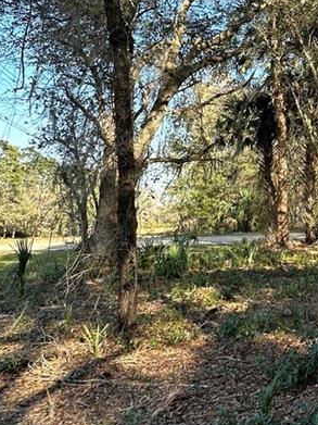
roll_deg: +2.4
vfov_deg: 41.6
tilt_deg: +16.8
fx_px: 527
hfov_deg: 28.5
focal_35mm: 43
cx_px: 396
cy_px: 75
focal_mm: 2.22
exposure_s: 1/425
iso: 40
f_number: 2.2
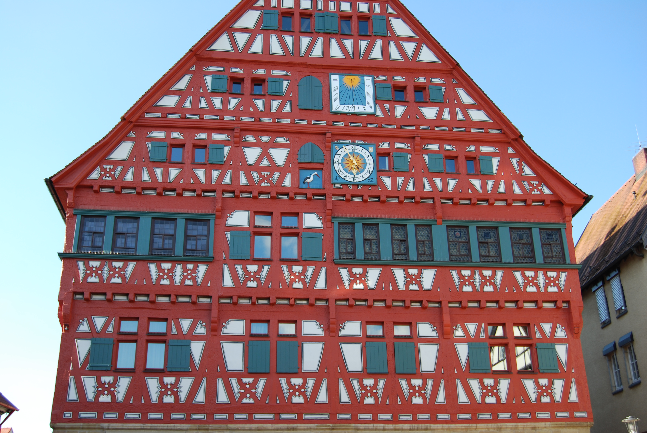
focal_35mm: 39
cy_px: 216
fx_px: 702
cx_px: 324
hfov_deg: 49.5
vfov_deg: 34.3
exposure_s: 1/160
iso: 100
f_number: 6.3
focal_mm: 26
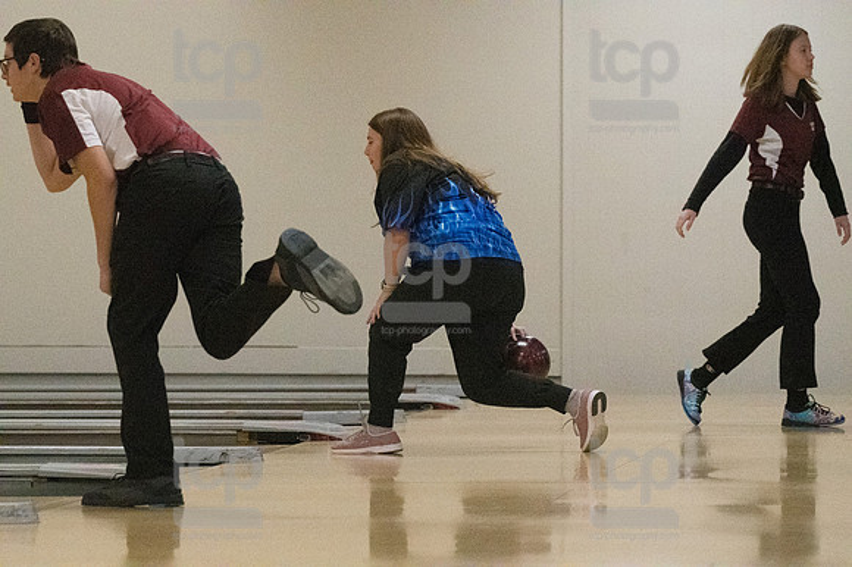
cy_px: 284
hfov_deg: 11.4
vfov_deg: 7.6
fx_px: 4257
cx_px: 426
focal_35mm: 180
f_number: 4
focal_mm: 120
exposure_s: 1/1250
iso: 10000
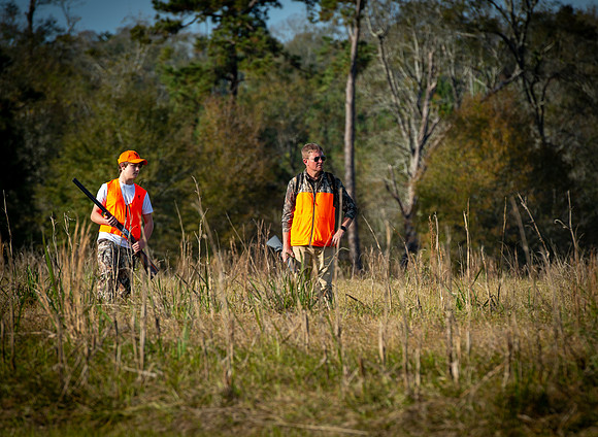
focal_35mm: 304
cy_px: 268
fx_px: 5196
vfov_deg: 4.8
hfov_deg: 6.6
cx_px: 328
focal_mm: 200
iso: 100
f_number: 5.6
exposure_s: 1/250
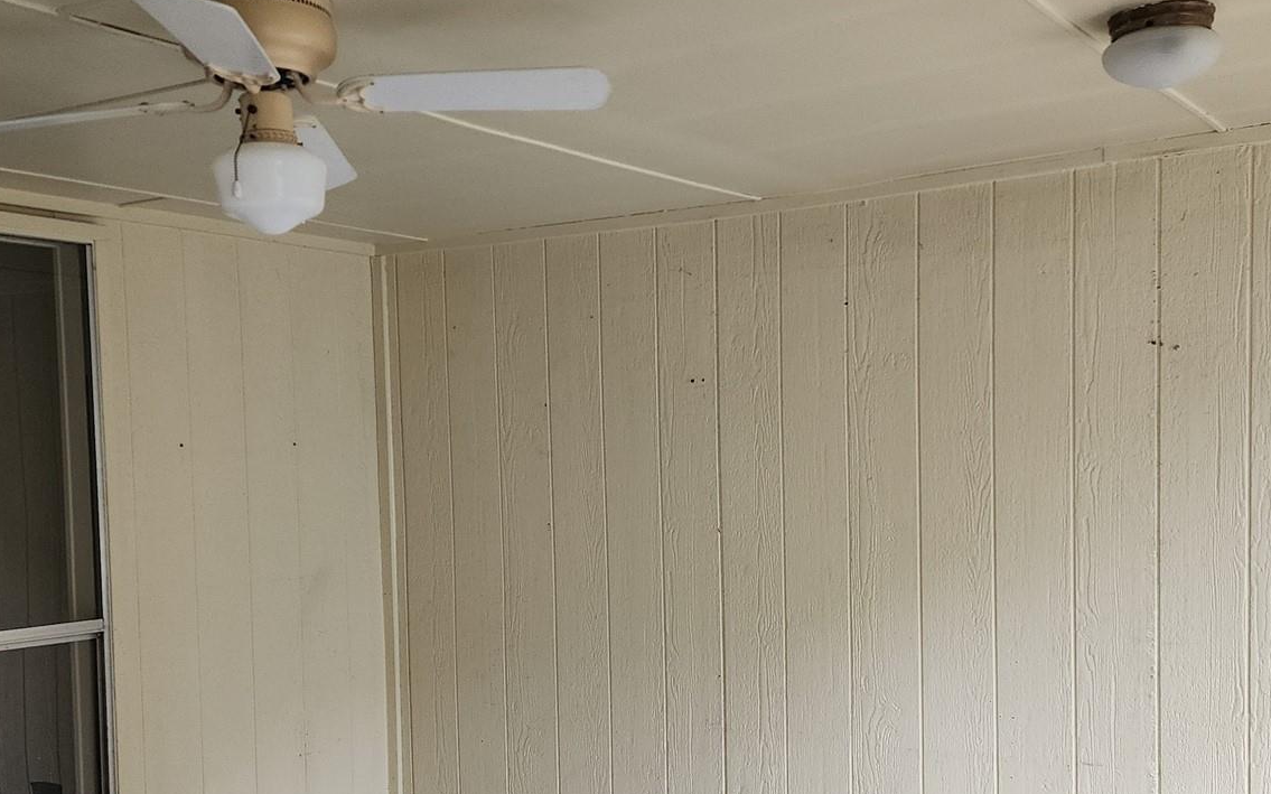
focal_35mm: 44
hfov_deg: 45.3
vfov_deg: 28.8
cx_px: 652
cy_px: 577
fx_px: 1524
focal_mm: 6.4
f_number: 1.8
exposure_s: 1/180
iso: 200
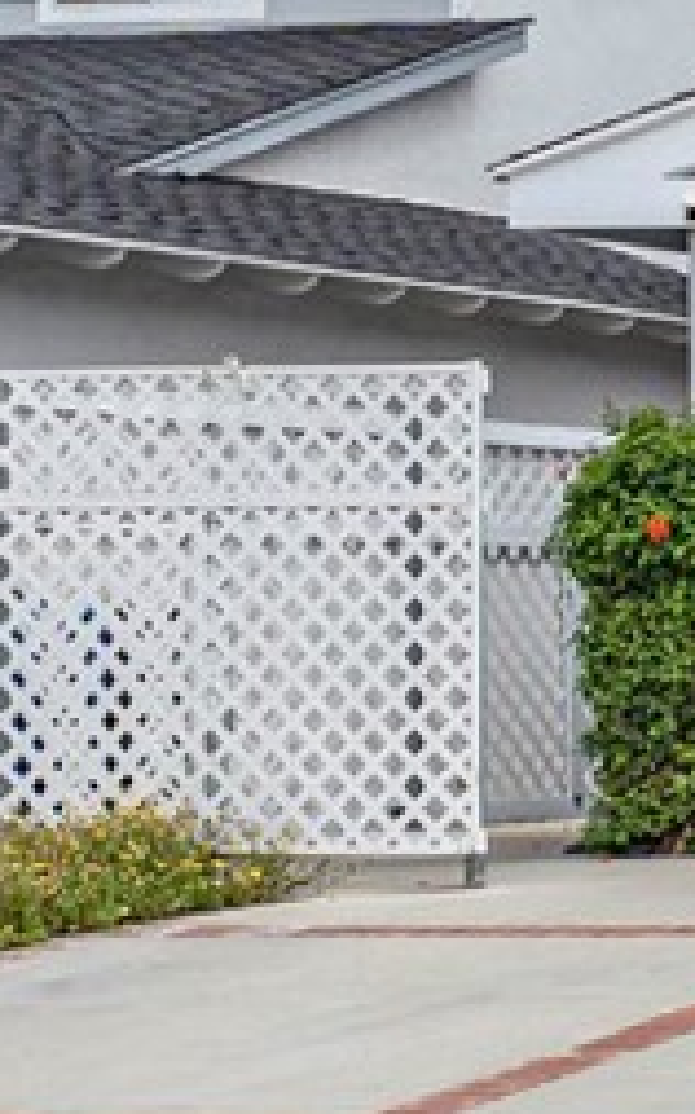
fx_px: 3881
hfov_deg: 8.4
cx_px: 2164
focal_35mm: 128
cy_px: 328
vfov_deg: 16.3
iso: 125
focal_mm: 21
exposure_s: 1/1000
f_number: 5
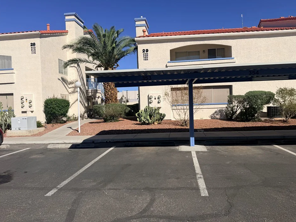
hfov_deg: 67.2
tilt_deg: -0.2
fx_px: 222
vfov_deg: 53.1
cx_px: 156
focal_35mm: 26
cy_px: 112
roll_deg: +2.8
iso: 80
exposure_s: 1/9091
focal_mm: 6.76
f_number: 1.78
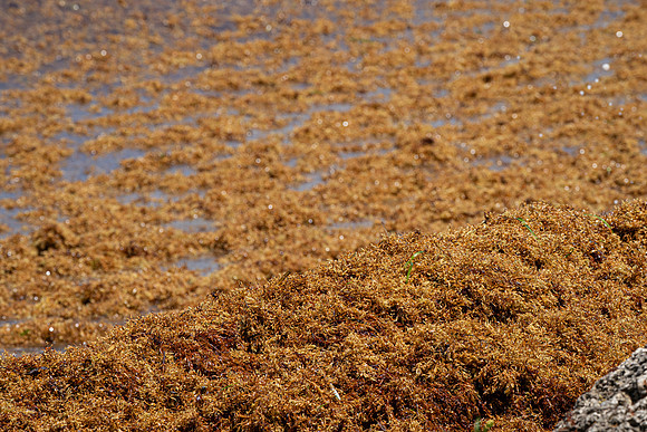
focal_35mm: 212
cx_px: 324
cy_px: 216
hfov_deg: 9.7
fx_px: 3811
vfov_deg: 6.5
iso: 640
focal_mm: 212
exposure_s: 1/1250
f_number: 10
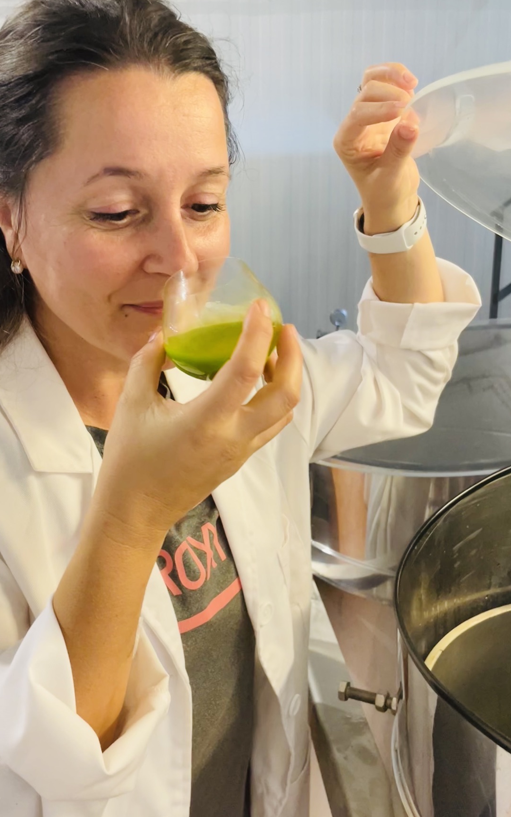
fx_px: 713
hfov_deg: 39.3
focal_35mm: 32
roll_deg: +1.3
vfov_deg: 59.6
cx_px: 214
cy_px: 401
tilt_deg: -13.1
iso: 250
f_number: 1.6
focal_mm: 4.2
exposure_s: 1/50
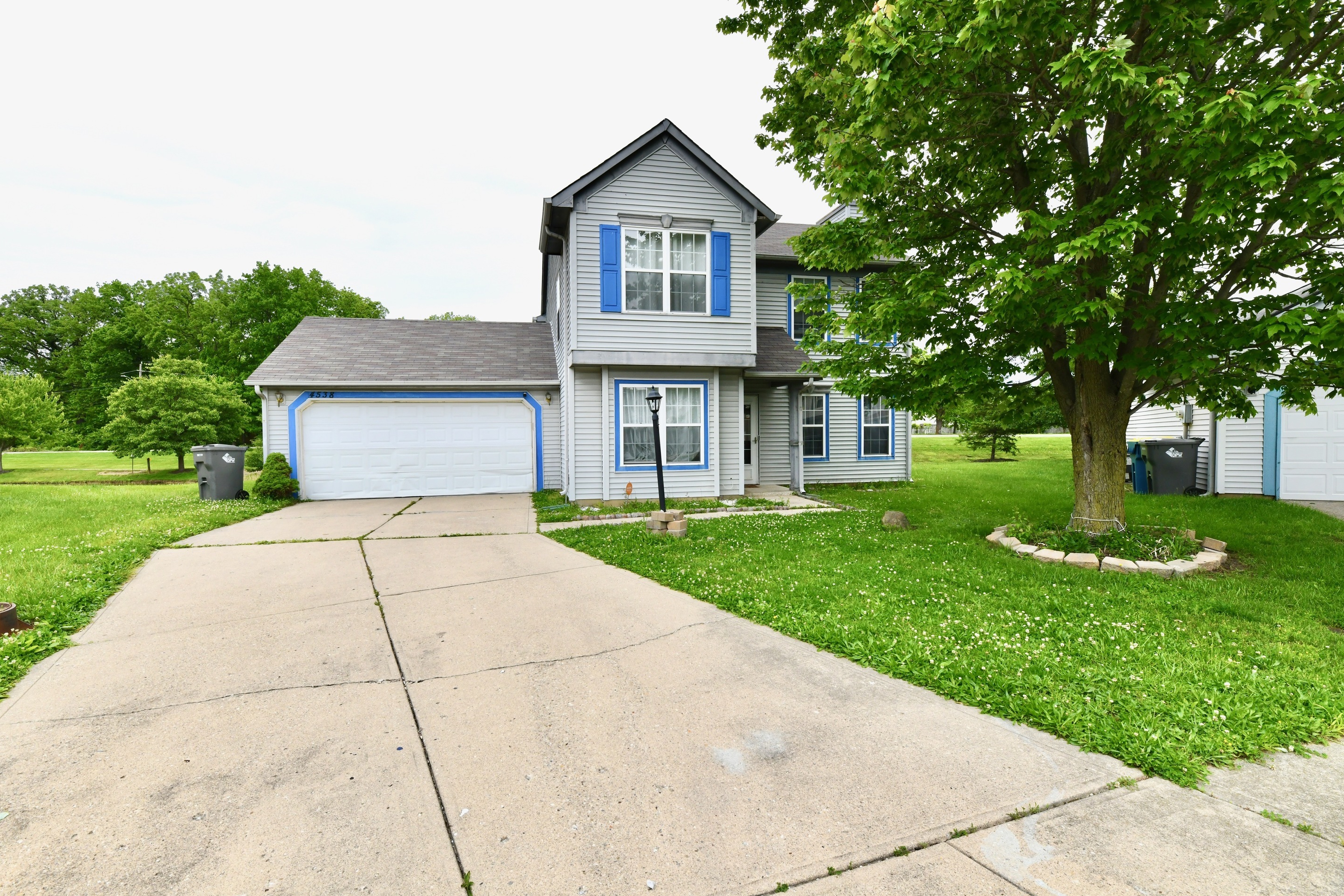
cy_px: 457
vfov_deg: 77.3
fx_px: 560
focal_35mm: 15
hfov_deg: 100.3
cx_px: 628
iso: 640
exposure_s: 1/500
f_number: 11
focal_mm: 14
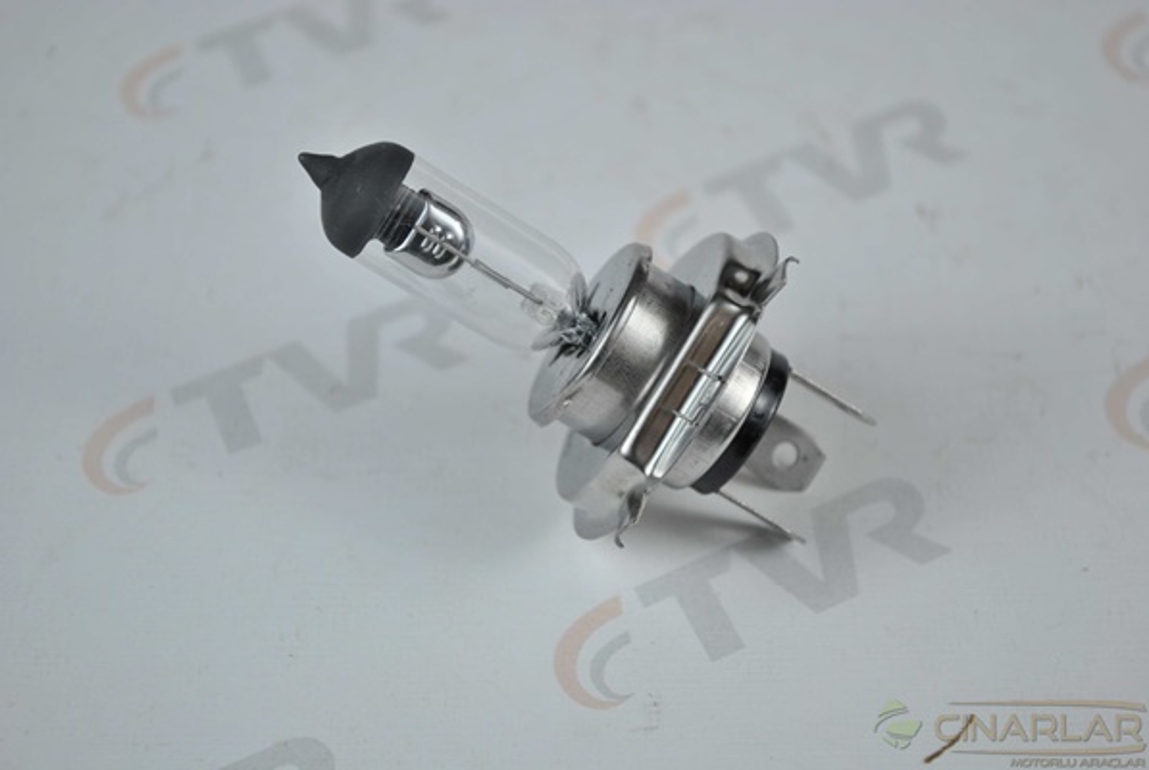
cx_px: 574
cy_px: 385
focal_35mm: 82
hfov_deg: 24.6
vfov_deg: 16.6
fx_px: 2637
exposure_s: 1/50
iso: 200
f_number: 5.6
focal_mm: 55
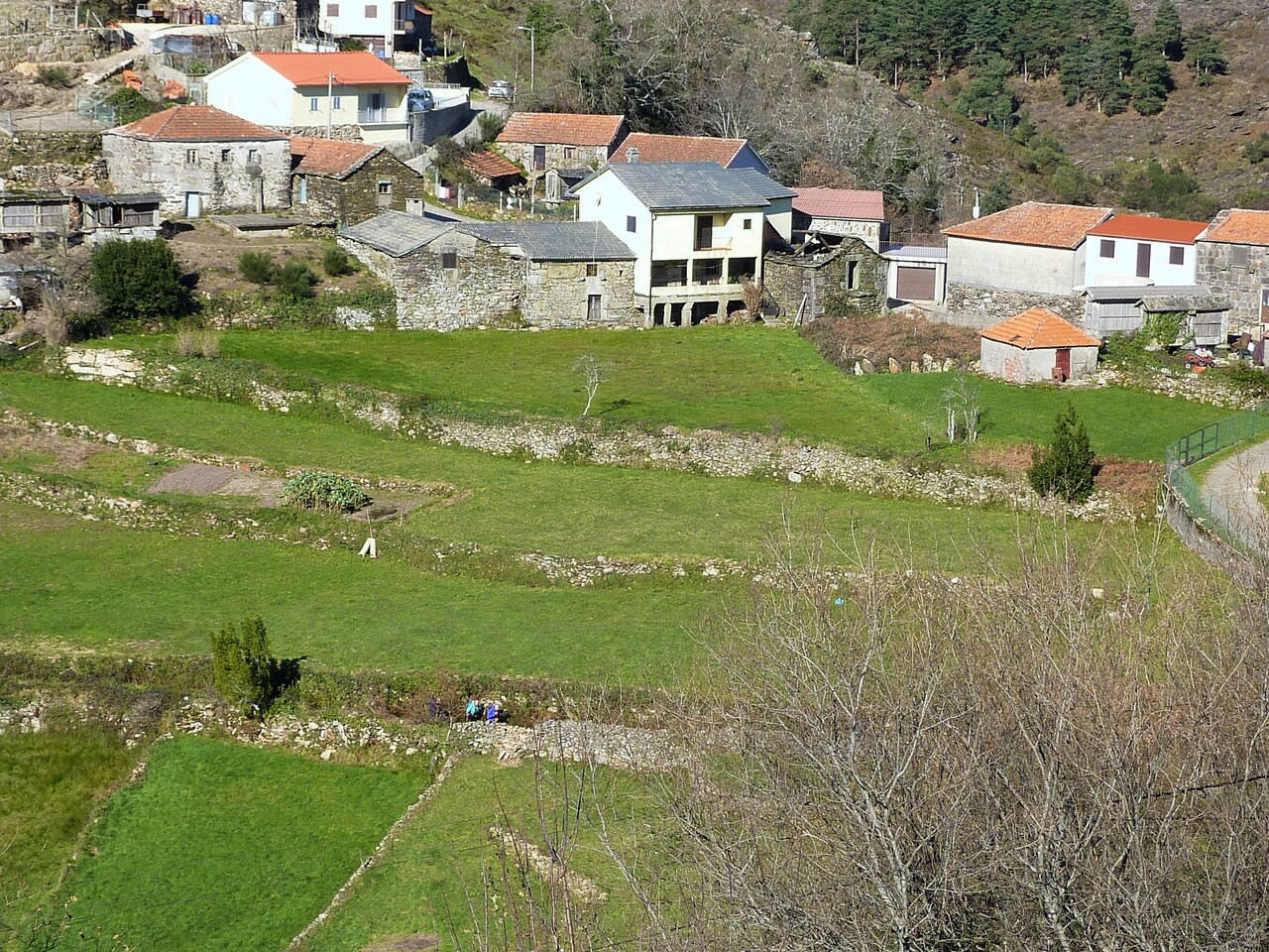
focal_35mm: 85
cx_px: 634
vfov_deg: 17.4
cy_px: 476
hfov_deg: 23.0
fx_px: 3116
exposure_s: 1/500
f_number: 3.9
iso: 80
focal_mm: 9.7
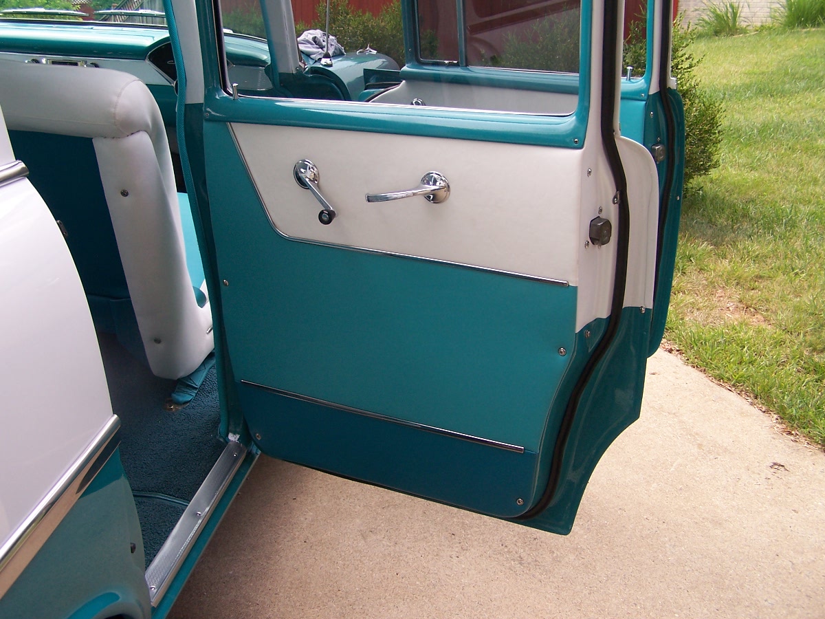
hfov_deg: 49.0
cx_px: 412
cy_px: 310
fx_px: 906
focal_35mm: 38
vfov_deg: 37.7
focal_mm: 6.3
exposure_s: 1/125
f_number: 2.8
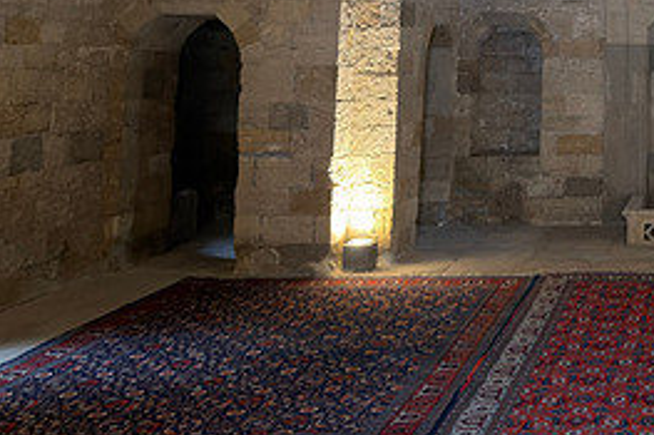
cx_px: 719
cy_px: -56
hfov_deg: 32.0
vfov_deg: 23.0
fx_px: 999
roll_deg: +0.4
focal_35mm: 55
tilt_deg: +5.7
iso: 500
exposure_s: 1/25
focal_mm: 6.76
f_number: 1.78
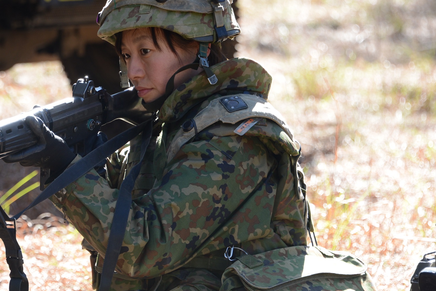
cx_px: 100
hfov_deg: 7.6
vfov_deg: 5.1
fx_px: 3282
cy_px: 147
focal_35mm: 271
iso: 400
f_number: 7.1
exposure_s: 1/160
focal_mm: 170
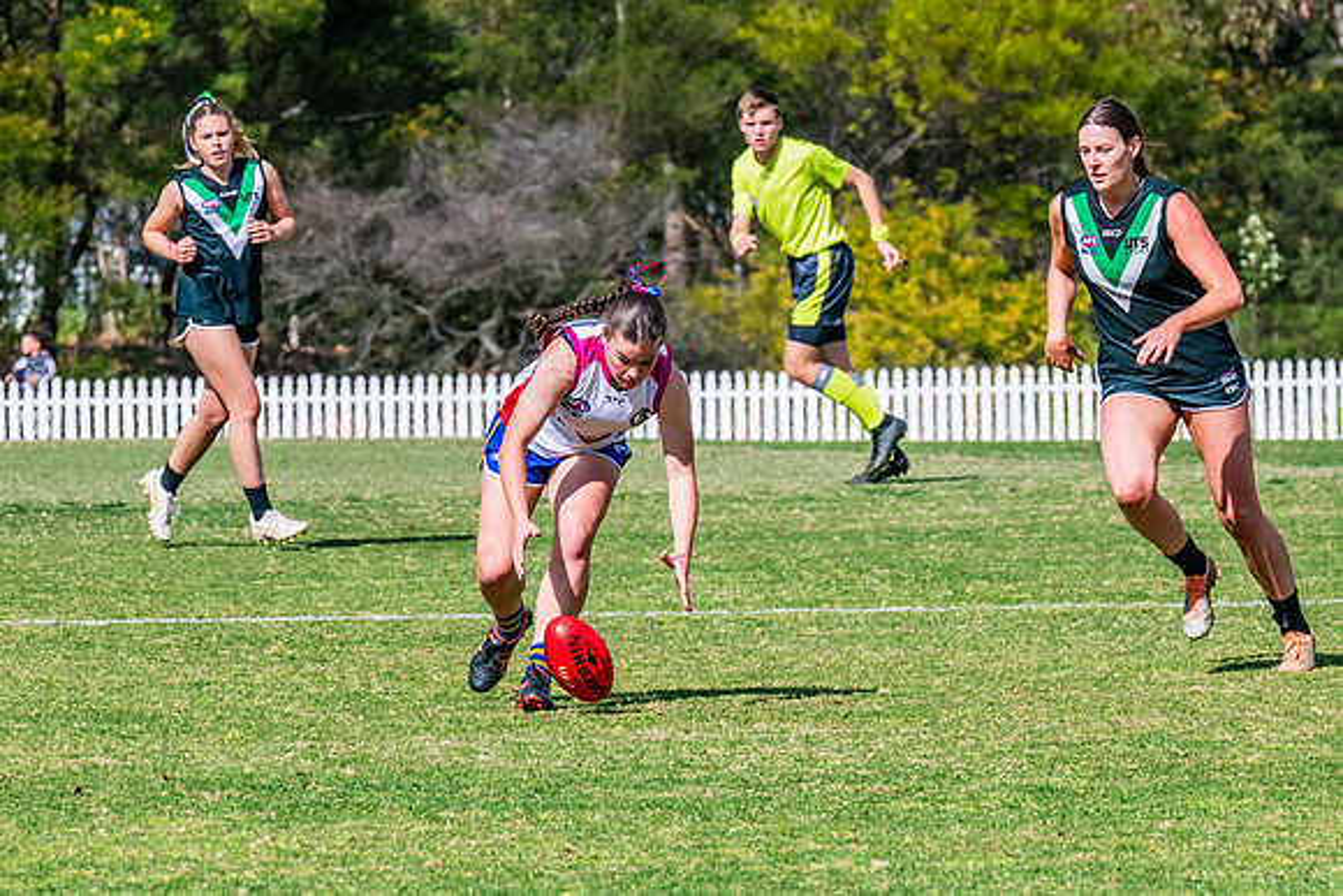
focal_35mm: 416
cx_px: 603
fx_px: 15507
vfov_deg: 3.3
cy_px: 475
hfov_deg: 5.0
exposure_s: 1/1250
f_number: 14
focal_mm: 330
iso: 800
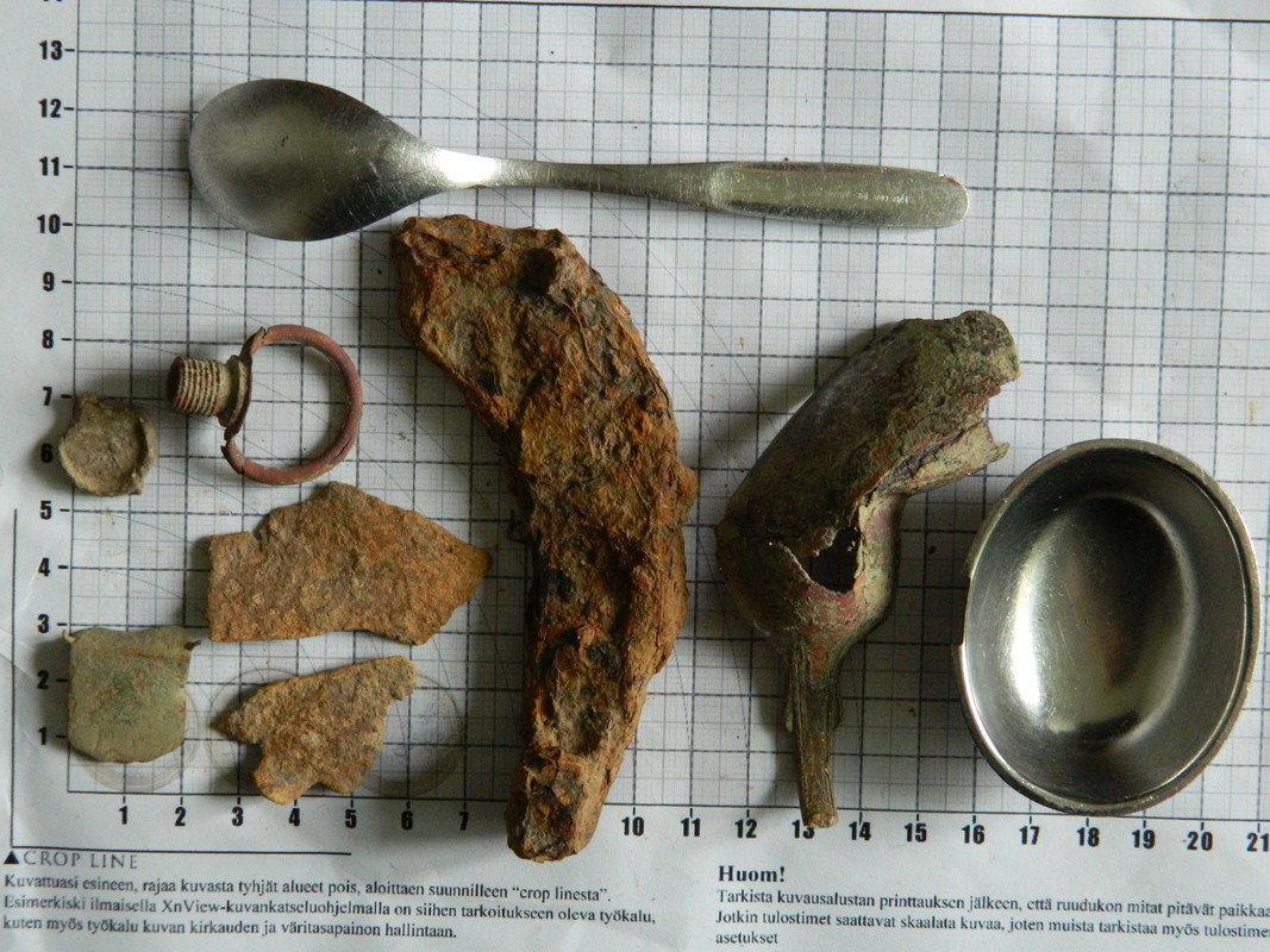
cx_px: 635
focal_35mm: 84
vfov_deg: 17.6
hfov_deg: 23.3
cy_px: 476
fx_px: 3081
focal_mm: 15.1
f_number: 4.2
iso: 400
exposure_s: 1/25
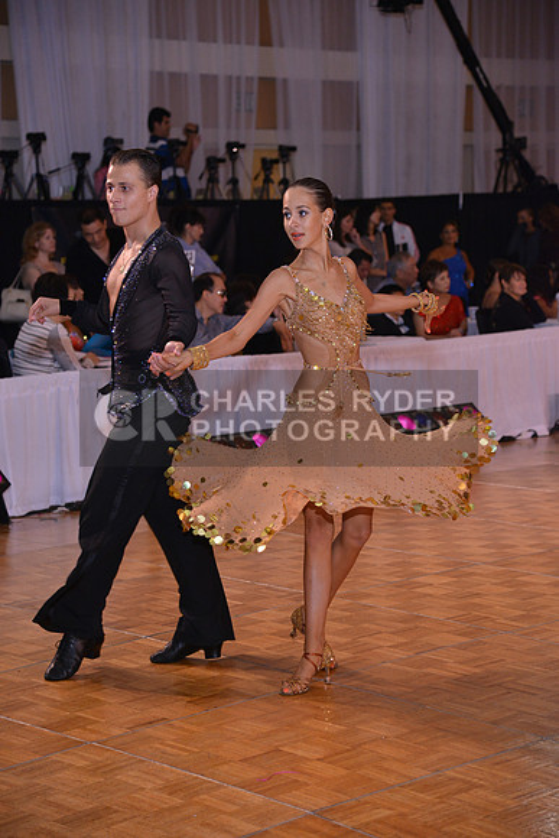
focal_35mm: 78
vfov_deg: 26.0
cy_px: 419
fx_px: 1816
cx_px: 280
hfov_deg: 17.5
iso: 1250
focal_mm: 78
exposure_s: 1/250
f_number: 4.5
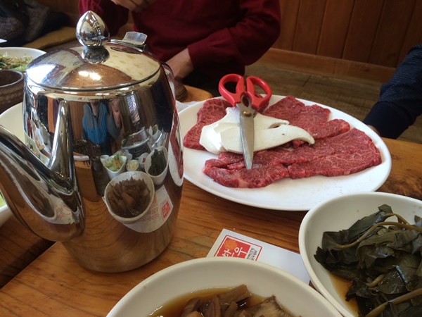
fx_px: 354
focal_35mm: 29
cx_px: 211
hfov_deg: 61.7
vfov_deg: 48.2
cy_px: 158
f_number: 2.2
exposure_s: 1/30
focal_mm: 4.15
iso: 40
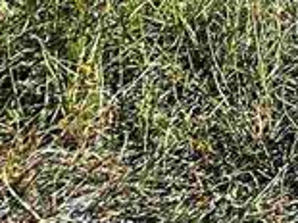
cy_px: -481
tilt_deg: -5.2
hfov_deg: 9.6
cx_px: 898
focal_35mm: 159
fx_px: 1368
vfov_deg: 7.9
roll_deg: -1.1
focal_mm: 6.86
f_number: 1.78
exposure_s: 1/2110
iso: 80
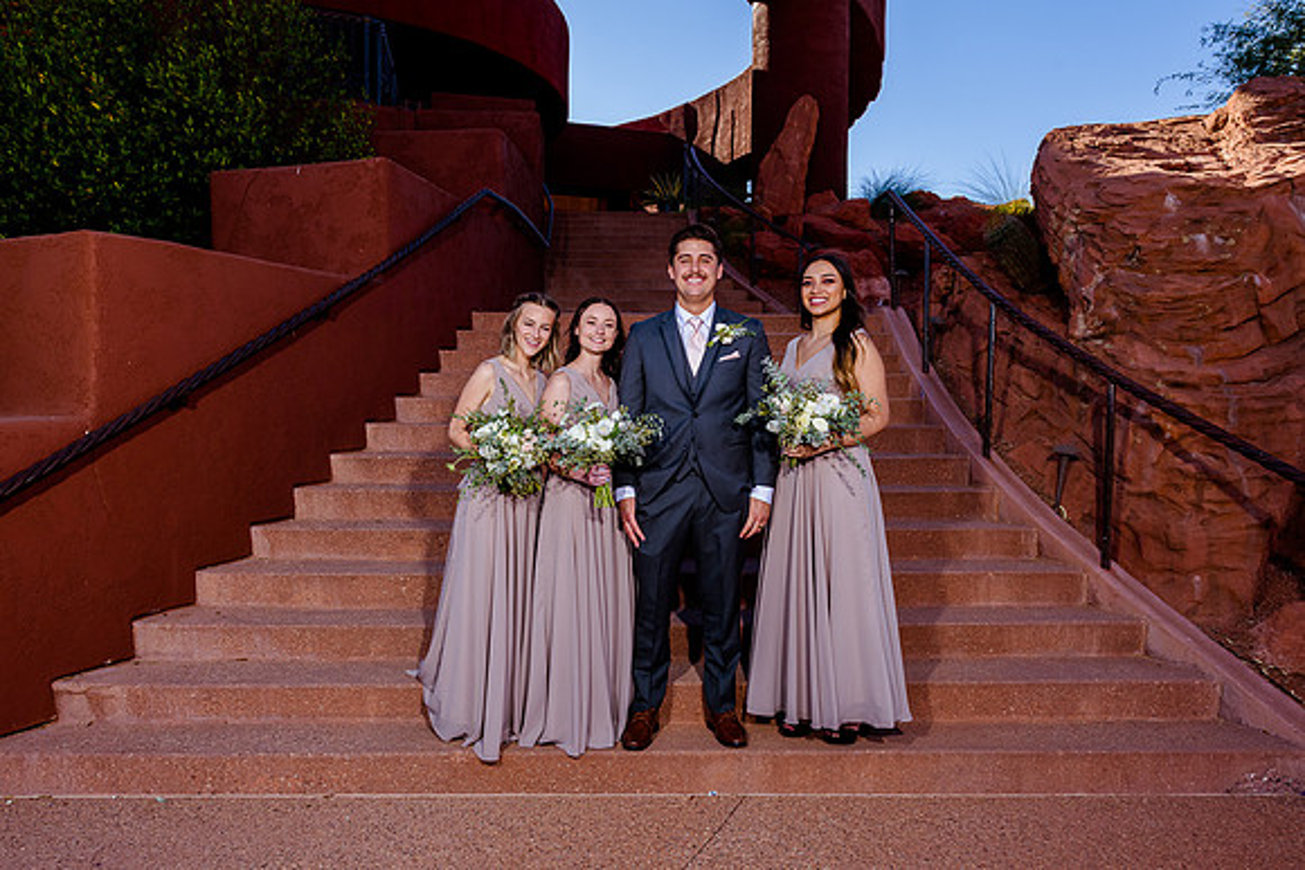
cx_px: 618
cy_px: 452
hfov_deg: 67.4
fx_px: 978
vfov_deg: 48.0
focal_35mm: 27
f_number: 8
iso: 200
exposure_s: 1/160
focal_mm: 24
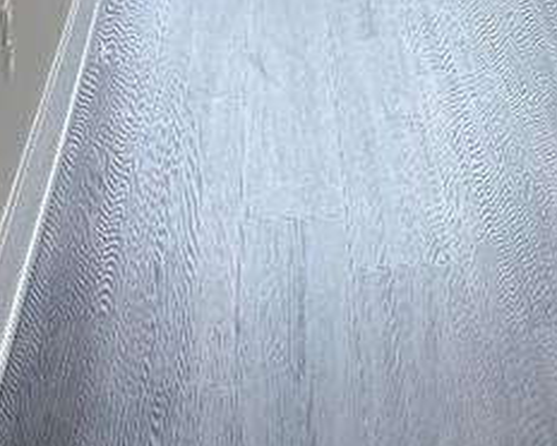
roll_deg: -4.3
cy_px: -72
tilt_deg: -13.8
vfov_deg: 13.8
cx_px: 816
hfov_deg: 16.2
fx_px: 1798
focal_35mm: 109
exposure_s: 1/236
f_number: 1.78
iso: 100
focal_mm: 6.76
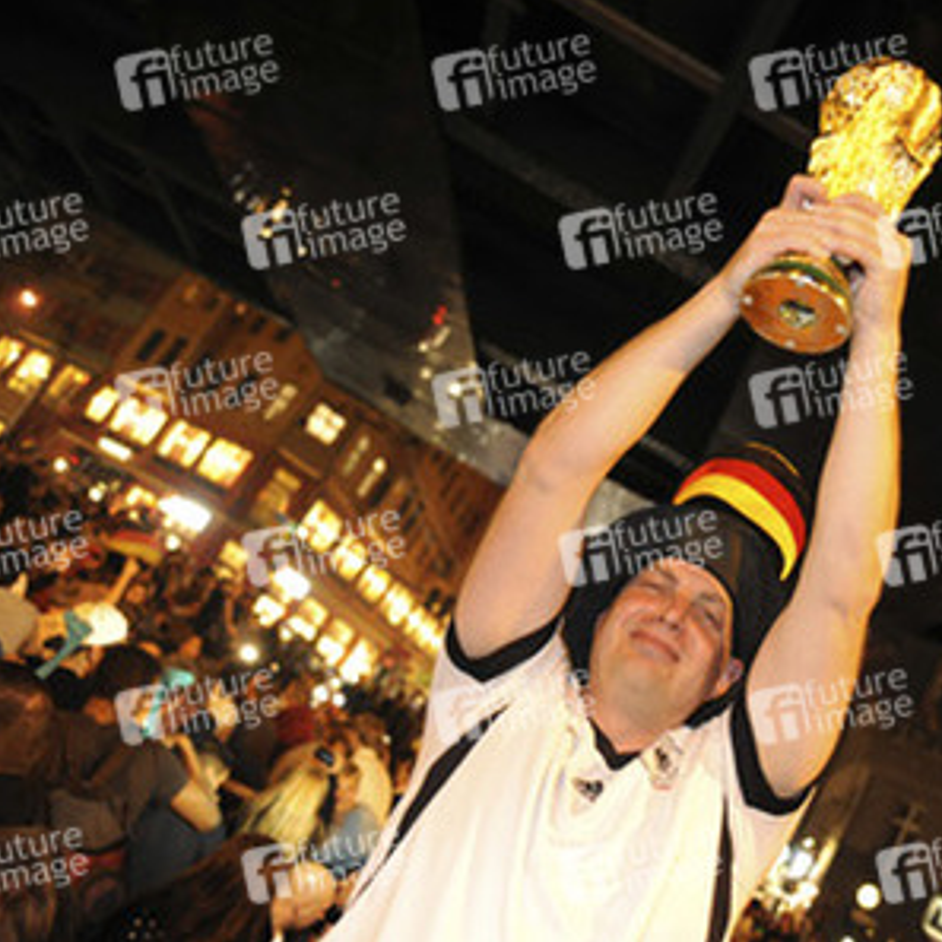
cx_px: 557
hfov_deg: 52.2
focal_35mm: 31
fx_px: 954
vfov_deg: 52.5
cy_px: 469
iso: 2000
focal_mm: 24
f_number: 2.8
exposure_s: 1/30
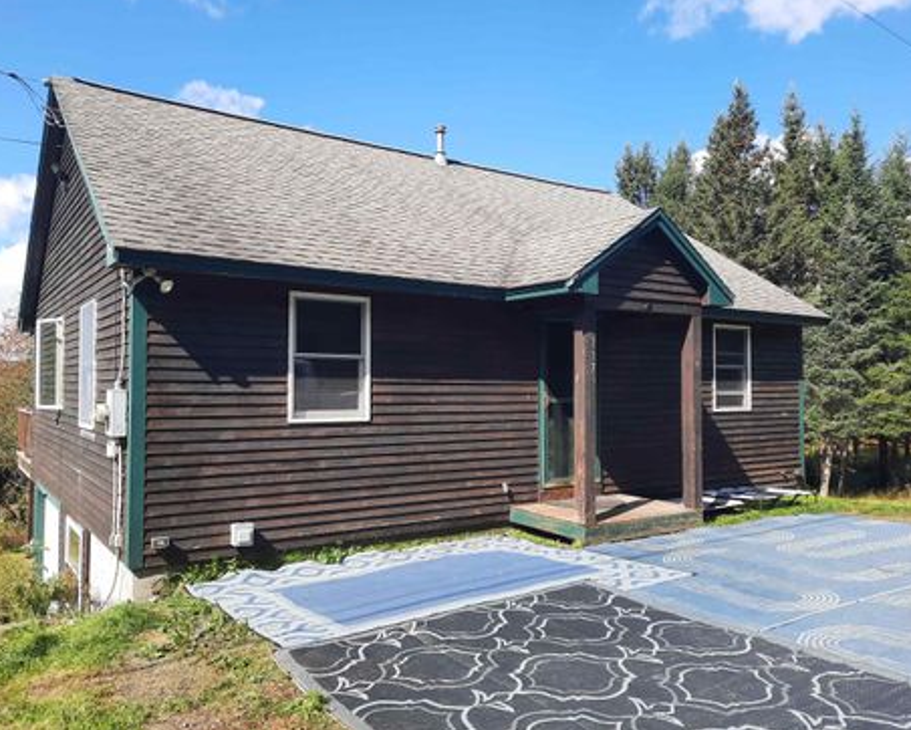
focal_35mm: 27
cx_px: 425
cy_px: 358
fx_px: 728
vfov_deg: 53.2
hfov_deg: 64.0
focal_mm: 4.6
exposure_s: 1/572
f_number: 2
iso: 32
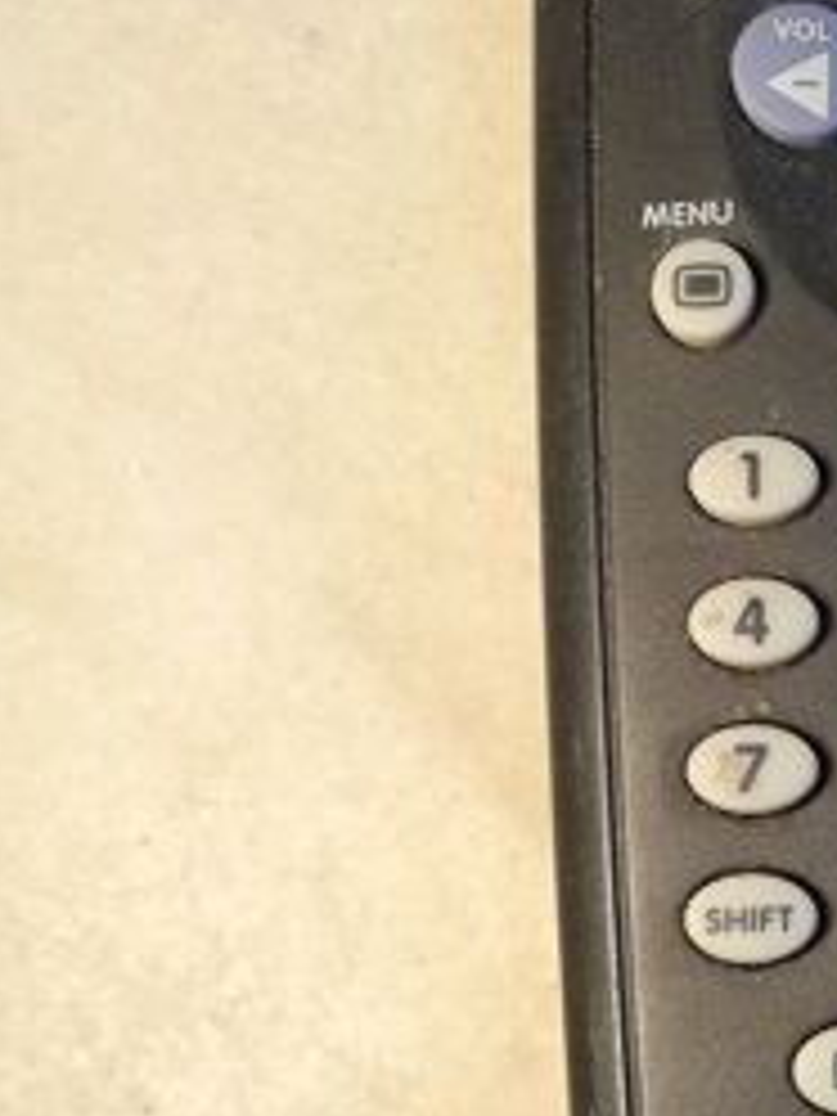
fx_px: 2160
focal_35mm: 67
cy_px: 702
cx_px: 1044
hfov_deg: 20.3
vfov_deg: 28.9
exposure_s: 1/50
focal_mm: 3.81
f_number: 2.2
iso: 64
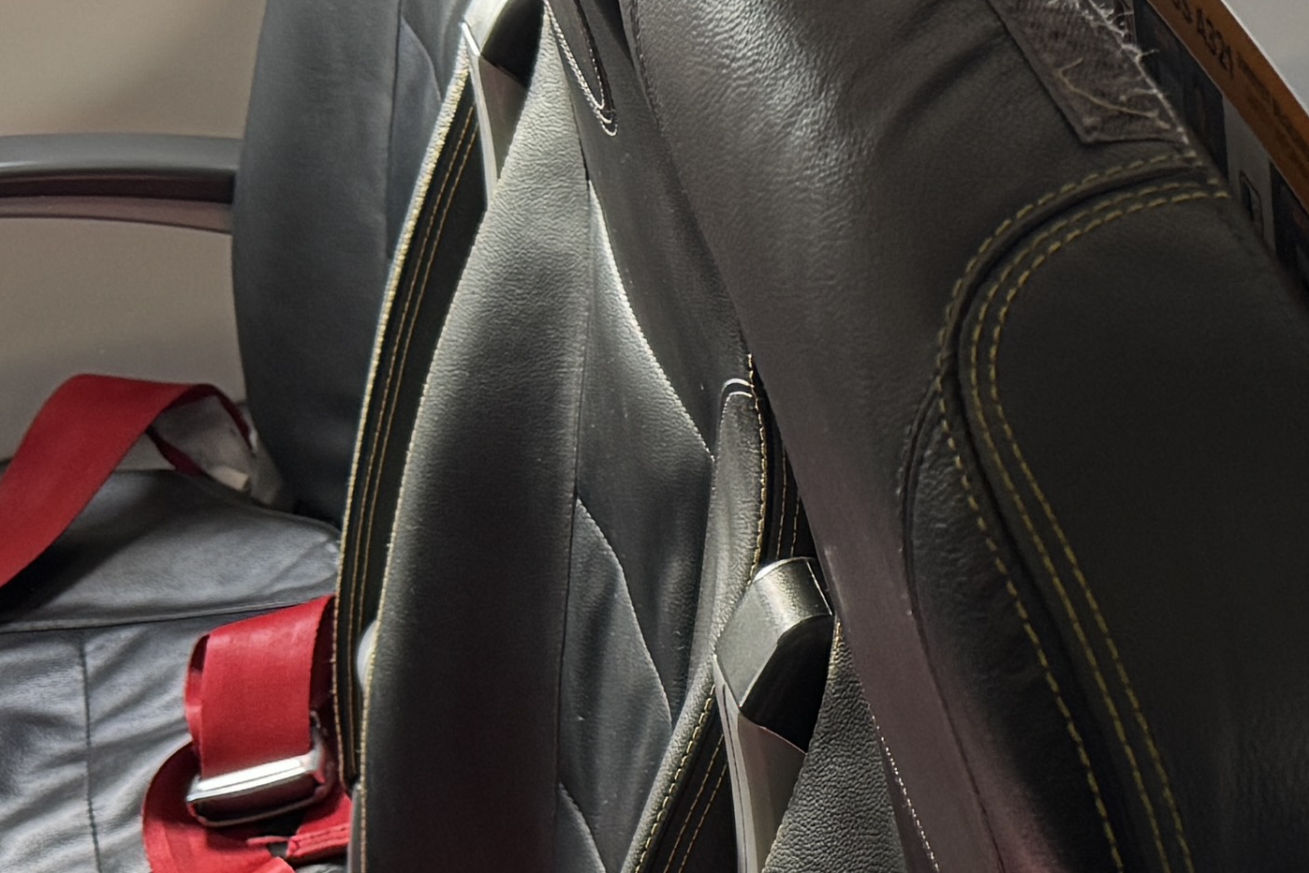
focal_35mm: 102
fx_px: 3709
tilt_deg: -34.5
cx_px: 2119
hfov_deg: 17.4
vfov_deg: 13.4
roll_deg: +3.7
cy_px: 646
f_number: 1.78
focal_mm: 6.76
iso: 200
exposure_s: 1/91
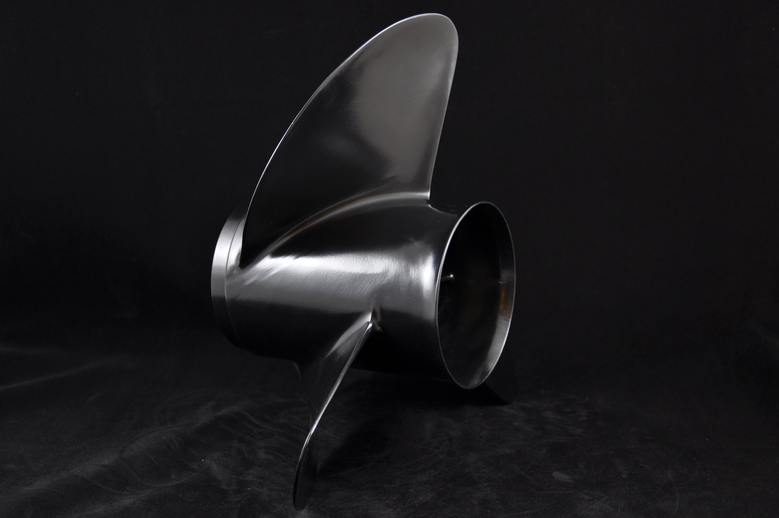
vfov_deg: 20.1
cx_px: 390
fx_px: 1459
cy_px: 259
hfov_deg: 29.9
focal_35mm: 68
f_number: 4.8
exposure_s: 1/6
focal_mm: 45
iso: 200
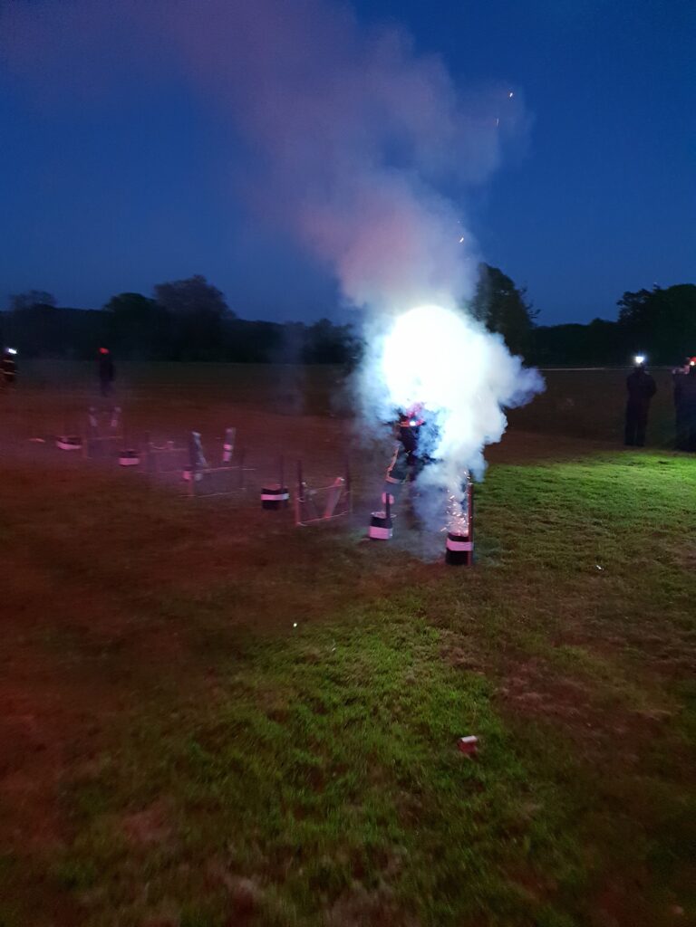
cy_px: 464
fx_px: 697
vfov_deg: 67.3
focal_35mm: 26
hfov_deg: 53.1
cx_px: 348
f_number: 1.5
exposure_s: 1/33
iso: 640
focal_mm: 4.3
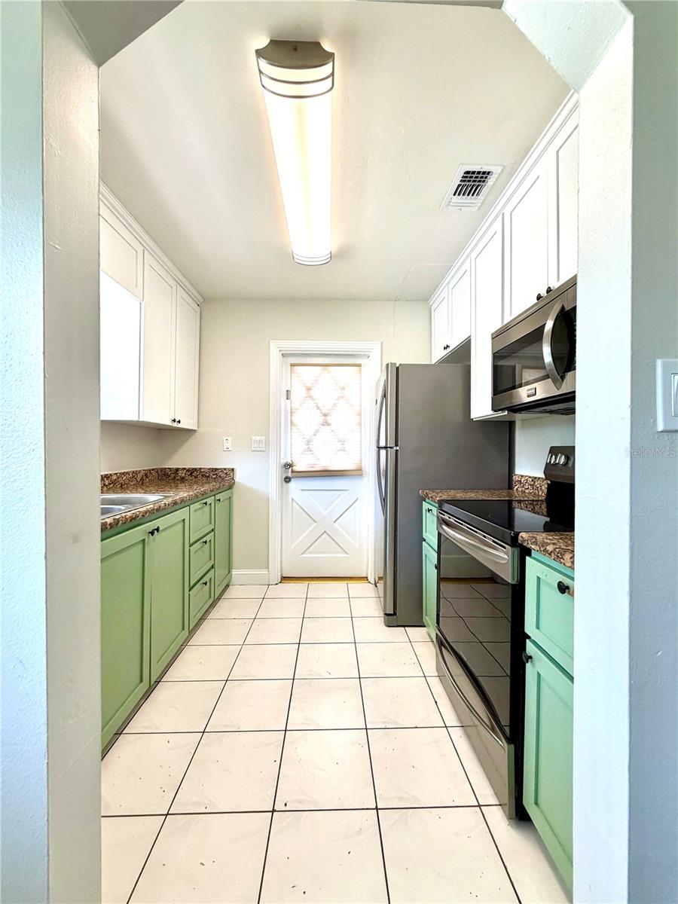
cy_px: 452
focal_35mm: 14
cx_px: 339
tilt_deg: +0.9
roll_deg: +0.1
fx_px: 366
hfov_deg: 85.7
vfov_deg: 102.1
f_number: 2.2
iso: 160
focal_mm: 2.22
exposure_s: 1/120
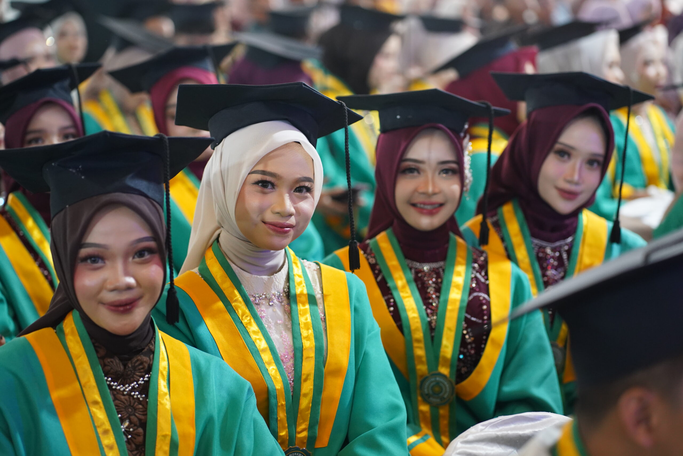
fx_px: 1613
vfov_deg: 16.1
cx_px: 342
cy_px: 228
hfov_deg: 23.9
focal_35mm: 85
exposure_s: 1/200
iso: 3200
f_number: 2.8
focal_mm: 85
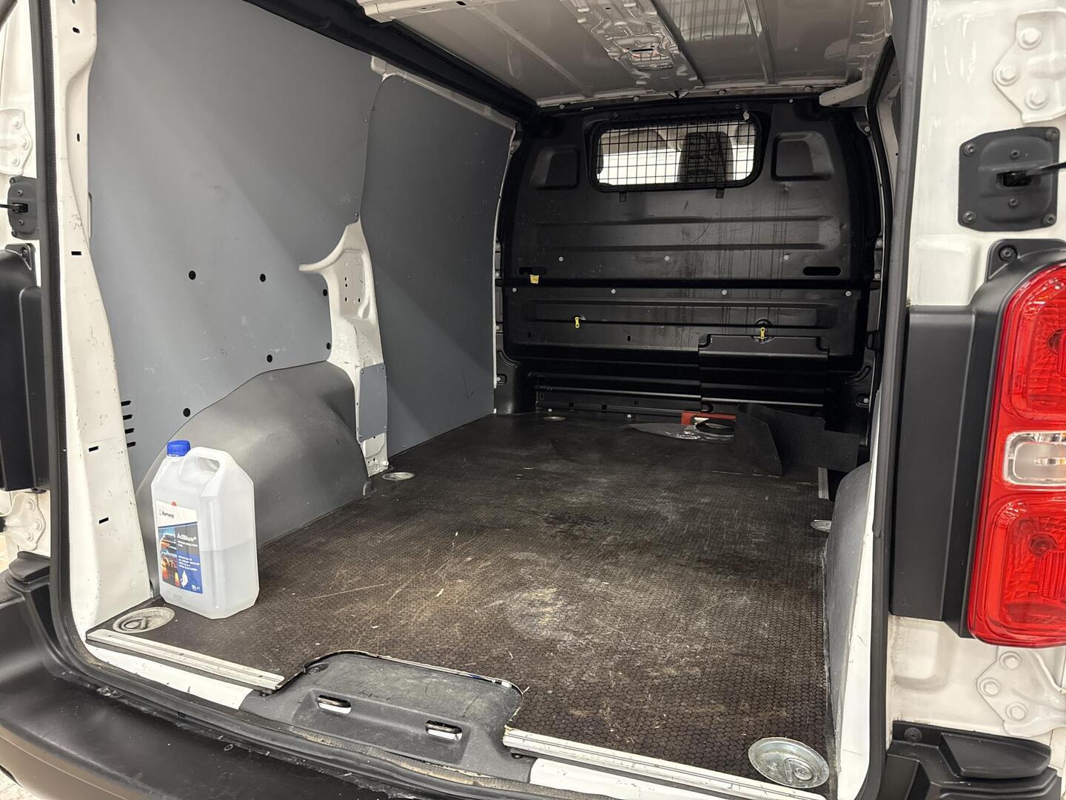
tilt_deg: -11.5
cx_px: 533
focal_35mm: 24
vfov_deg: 56.8
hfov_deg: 71.6
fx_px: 739
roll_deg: -0.6
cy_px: 400
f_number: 1.78
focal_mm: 6.76
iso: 400
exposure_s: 1/50
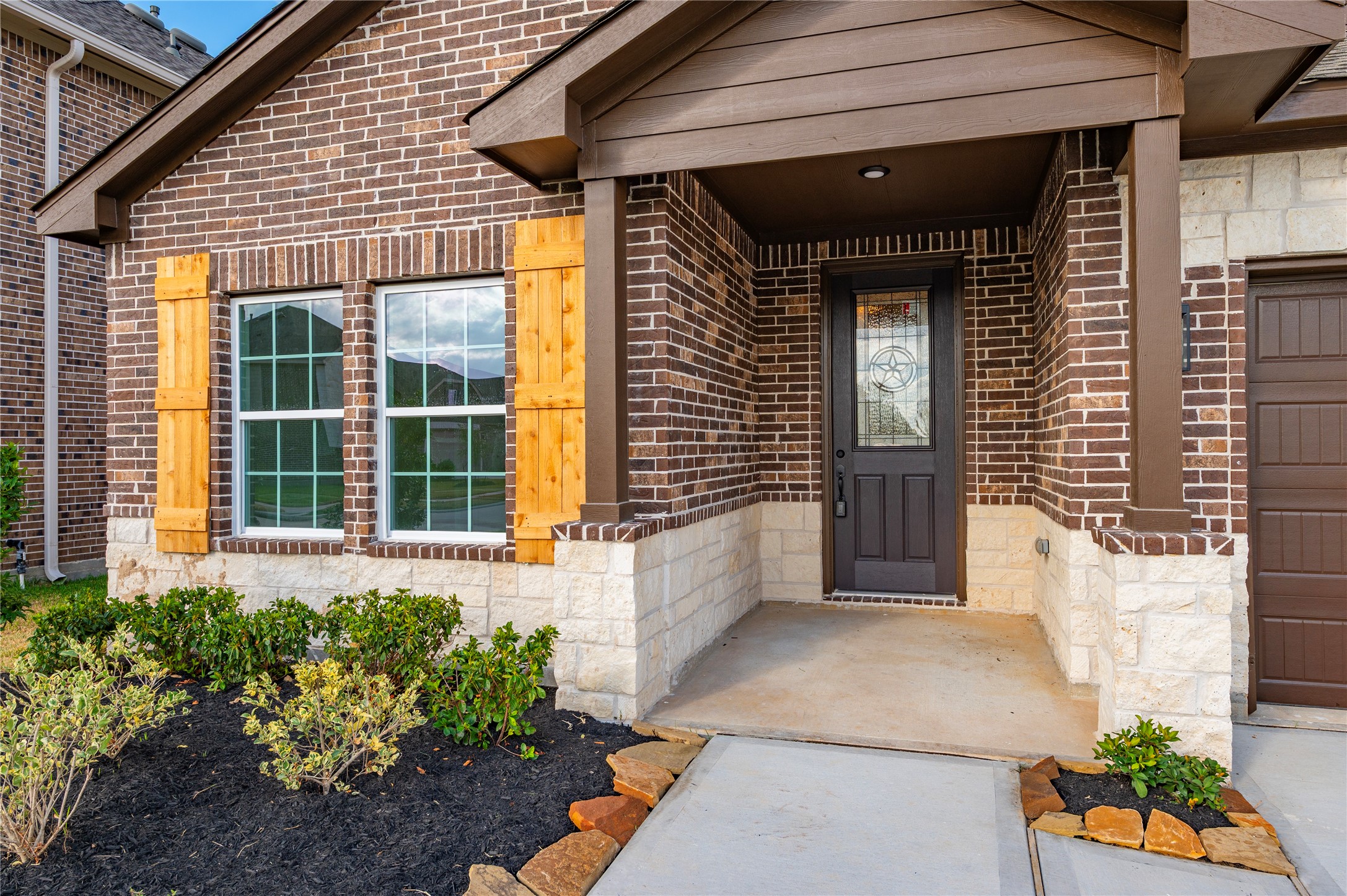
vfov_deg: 55.0
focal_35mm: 23
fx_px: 860
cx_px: 674
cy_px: 448
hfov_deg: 76.1
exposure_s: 1/100
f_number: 11
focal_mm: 23
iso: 125
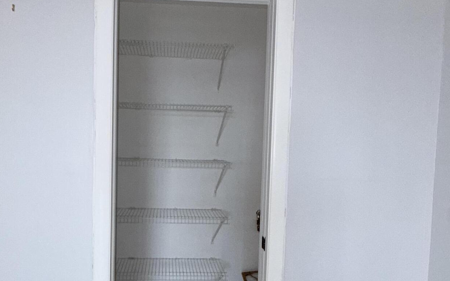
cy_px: 161
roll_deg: -2.1
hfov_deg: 74.0
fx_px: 294
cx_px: 182
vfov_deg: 50.9
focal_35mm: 24
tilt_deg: +0.6
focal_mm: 2.22
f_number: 2.2
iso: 160
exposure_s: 1/111
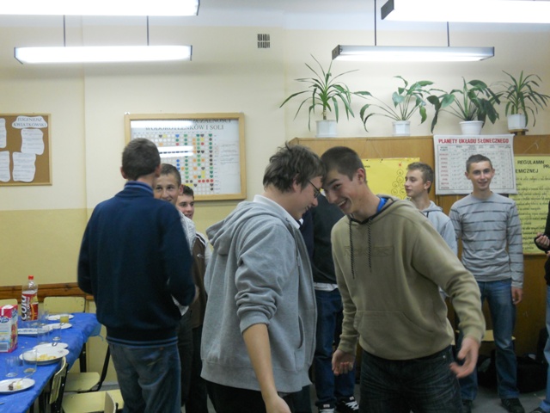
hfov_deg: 49.0
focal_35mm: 38
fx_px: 604
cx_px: 275
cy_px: 206
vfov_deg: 37.7
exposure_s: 1/30
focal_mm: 6.9
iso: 320
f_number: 3.9
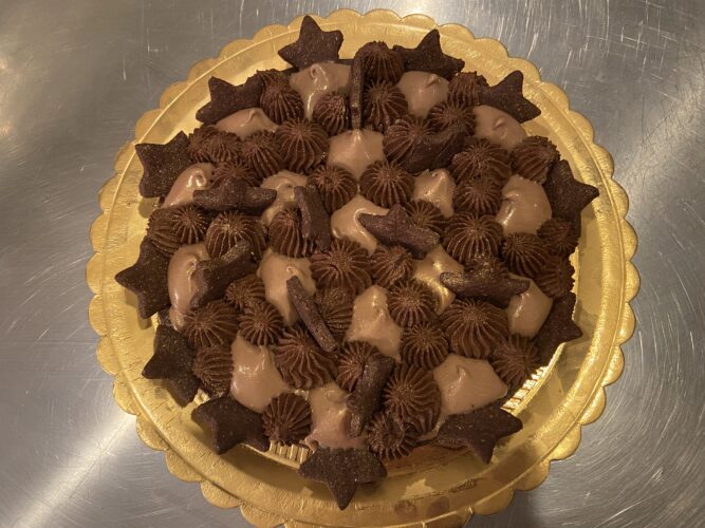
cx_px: 352
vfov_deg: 53.0
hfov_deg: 67.3
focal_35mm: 26
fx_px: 529
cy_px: 264
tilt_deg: -77.1
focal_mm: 4.25
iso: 400
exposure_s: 1/33
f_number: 1.8
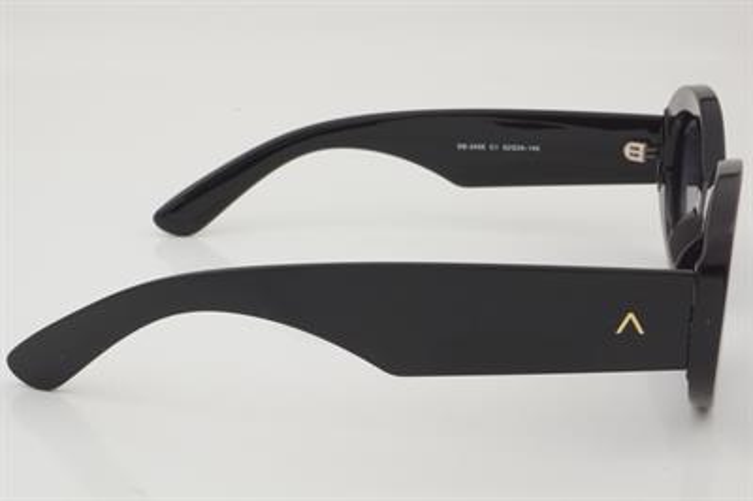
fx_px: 1567
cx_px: 376
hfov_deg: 27.0
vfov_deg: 18.2
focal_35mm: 75
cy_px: 250
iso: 100
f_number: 32
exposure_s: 1/3
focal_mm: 50
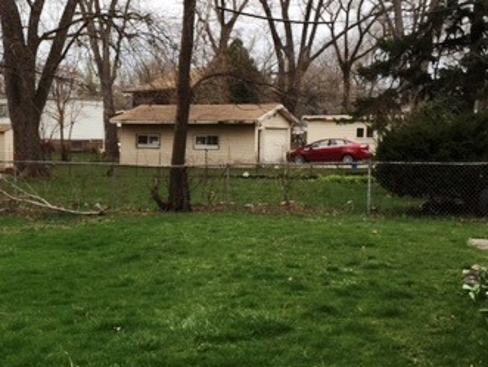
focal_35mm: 56
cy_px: 195
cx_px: 99
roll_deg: -1.1
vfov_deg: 26.1
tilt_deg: -2.8
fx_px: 790
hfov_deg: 33.3
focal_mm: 4.15
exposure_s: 1/144
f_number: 2.2
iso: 32
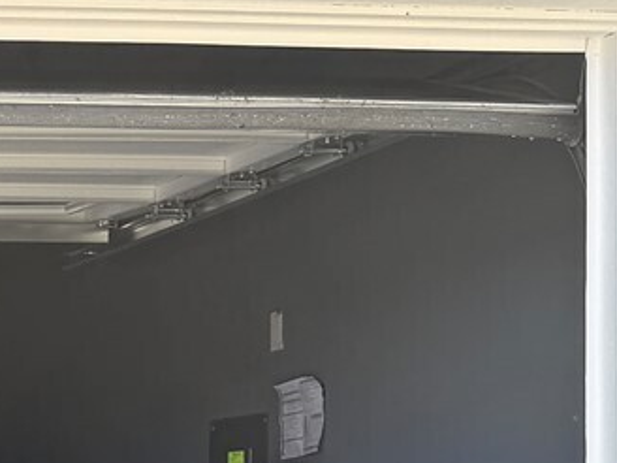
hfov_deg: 14.0
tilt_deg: +2.5
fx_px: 2085
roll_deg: -1.2
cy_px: 476
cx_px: -645
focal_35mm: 117
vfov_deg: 12.5
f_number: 1.78
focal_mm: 6.76
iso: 80
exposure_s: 1/551
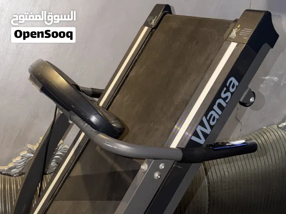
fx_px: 198
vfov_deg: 56.8
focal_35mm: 24
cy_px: 107
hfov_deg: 71.6
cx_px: 143
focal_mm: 6.76
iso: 100
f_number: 1.78
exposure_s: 1/17
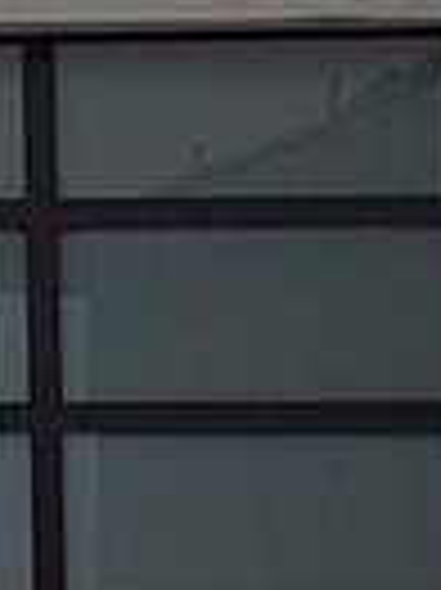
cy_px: -730
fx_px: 3454
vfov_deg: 9.0
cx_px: -364
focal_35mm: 203
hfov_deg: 7.1
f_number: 2.4
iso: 50
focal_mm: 4.3
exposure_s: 1/542
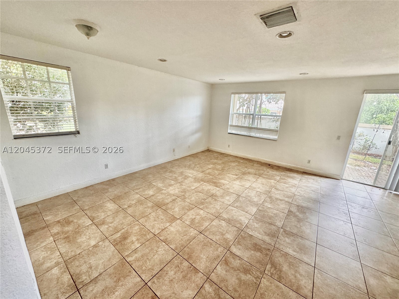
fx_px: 161
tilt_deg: -15.5
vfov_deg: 85.7
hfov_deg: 102.1
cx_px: 200
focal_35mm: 14
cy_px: 150
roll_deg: -2.7
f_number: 2.2
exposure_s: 1/120
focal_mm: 2.22
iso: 320
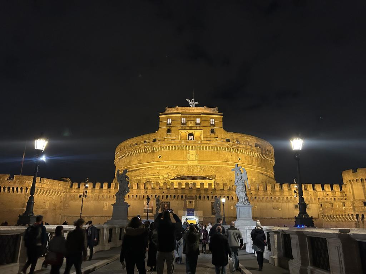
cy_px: 137
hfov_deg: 67.3
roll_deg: -0.7
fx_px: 275
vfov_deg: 53.1
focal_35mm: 26
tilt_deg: +17.7
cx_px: 183
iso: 400
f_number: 1.5
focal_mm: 5.7
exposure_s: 1/50
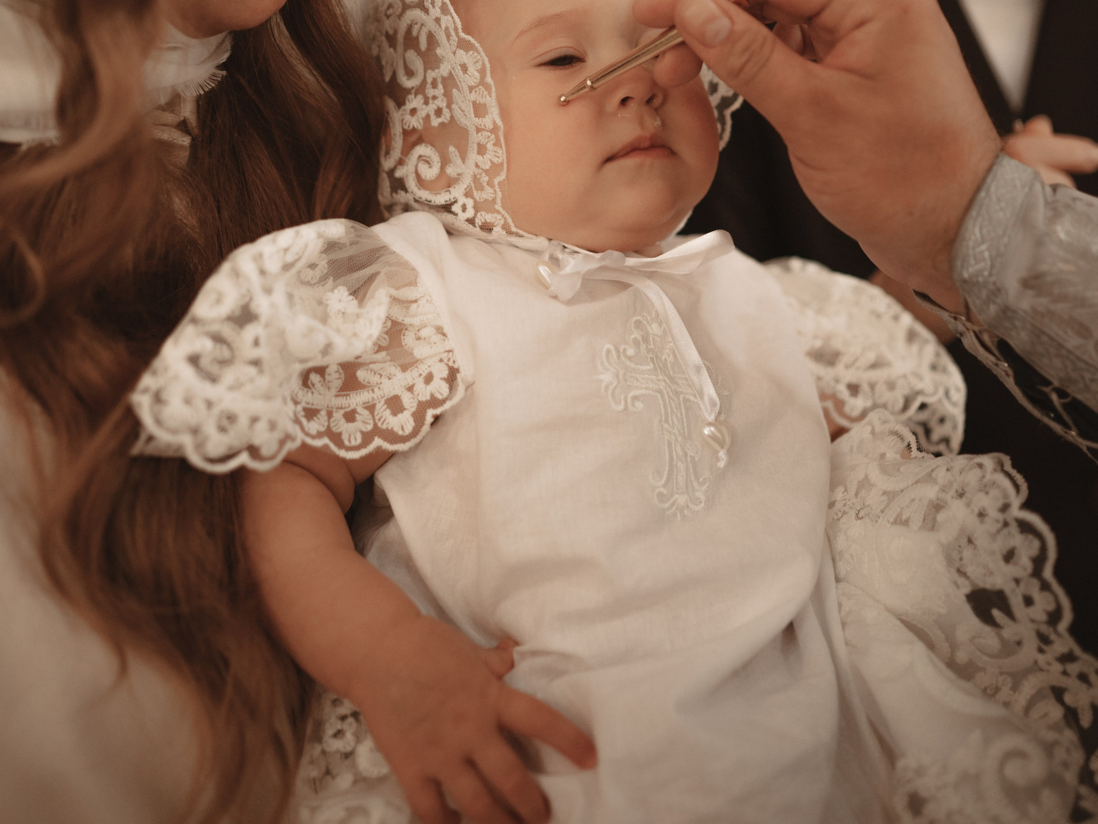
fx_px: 1618
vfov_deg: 28.1
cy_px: 184
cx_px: 547
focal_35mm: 51
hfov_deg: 37.5
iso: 500
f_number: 1.8
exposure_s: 1/320
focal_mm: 35
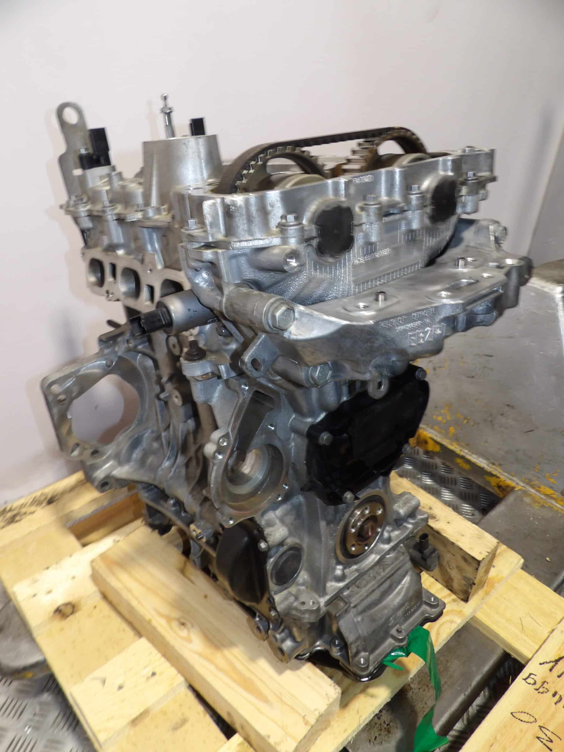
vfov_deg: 71.6
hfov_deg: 56.8
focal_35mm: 24
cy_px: 376
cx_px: 282
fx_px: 521
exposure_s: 1/33
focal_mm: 4.3
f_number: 3.2
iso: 200
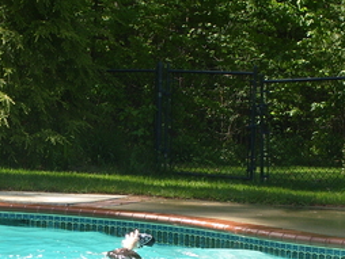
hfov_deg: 13.4
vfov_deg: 10.1
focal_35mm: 146
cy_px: 212
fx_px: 1456
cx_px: 58
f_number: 4.5
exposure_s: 1/250
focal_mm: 13
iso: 80
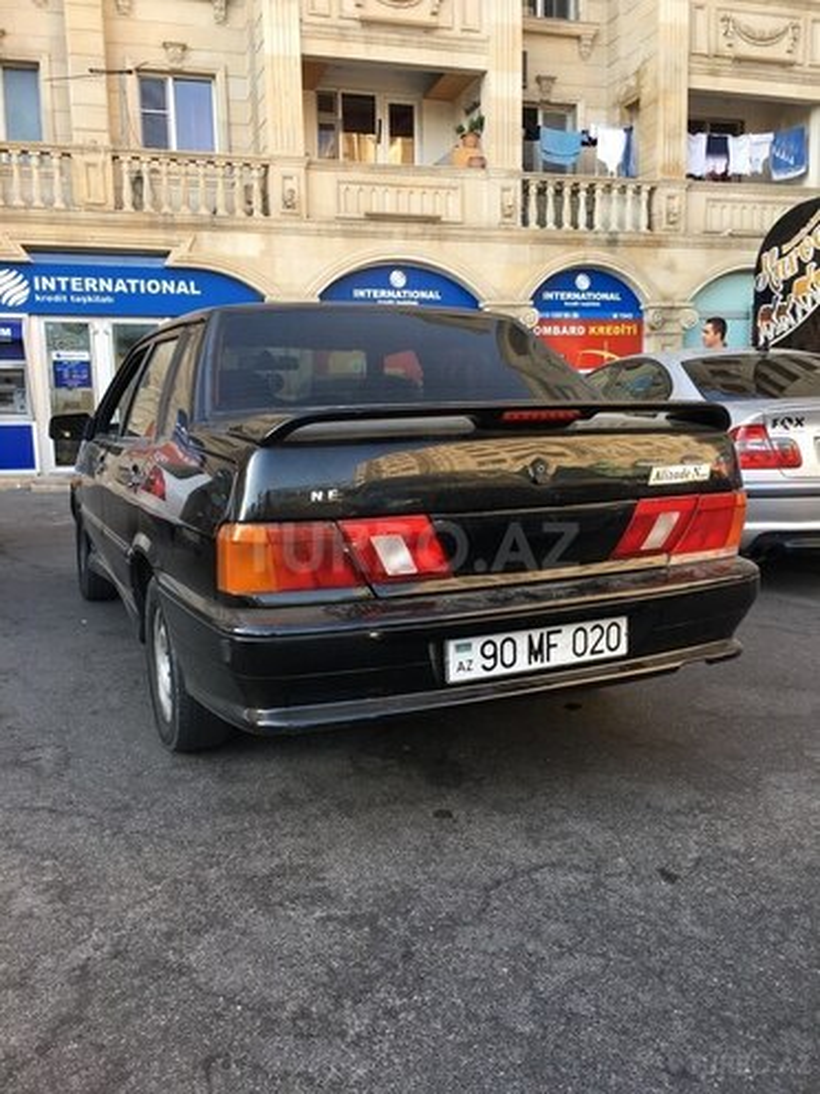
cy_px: 547
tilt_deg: -7.8
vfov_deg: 61.7
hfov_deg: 48.2
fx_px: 916
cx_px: 410
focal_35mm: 29
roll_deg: +0.4
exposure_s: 1/115
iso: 25
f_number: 2.2
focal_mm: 4.15
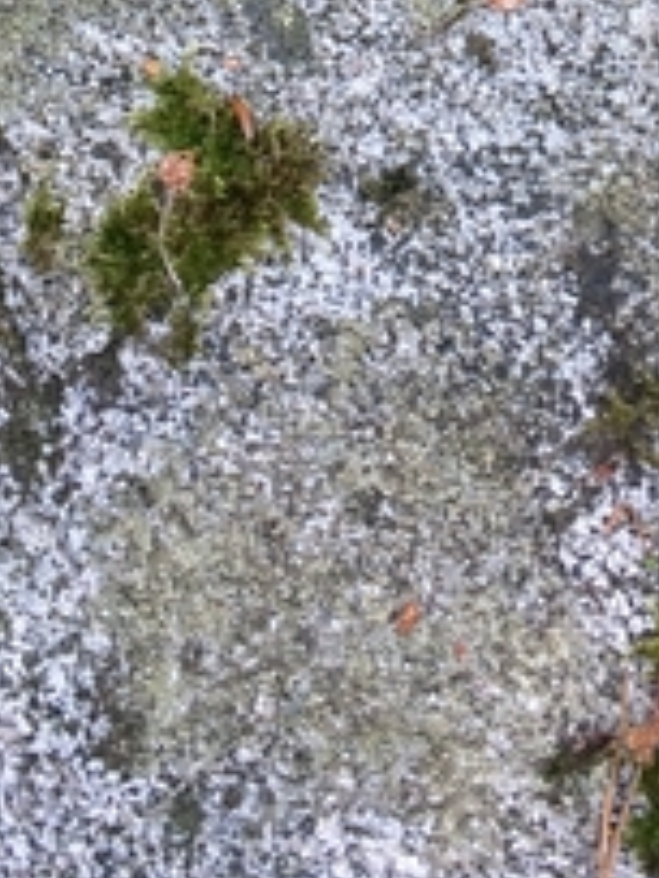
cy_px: -611
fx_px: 2894
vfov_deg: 15.3
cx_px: 672
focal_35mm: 114
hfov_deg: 12.8
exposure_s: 1/100
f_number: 2.2
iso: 40
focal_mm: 4.15
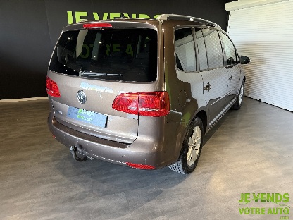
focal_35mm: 24
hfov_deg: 71.6
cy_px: 110
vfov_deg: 56.8
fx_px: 203
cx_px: 146
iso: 400
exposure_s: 1/50
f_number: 1.78
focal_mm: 6.76
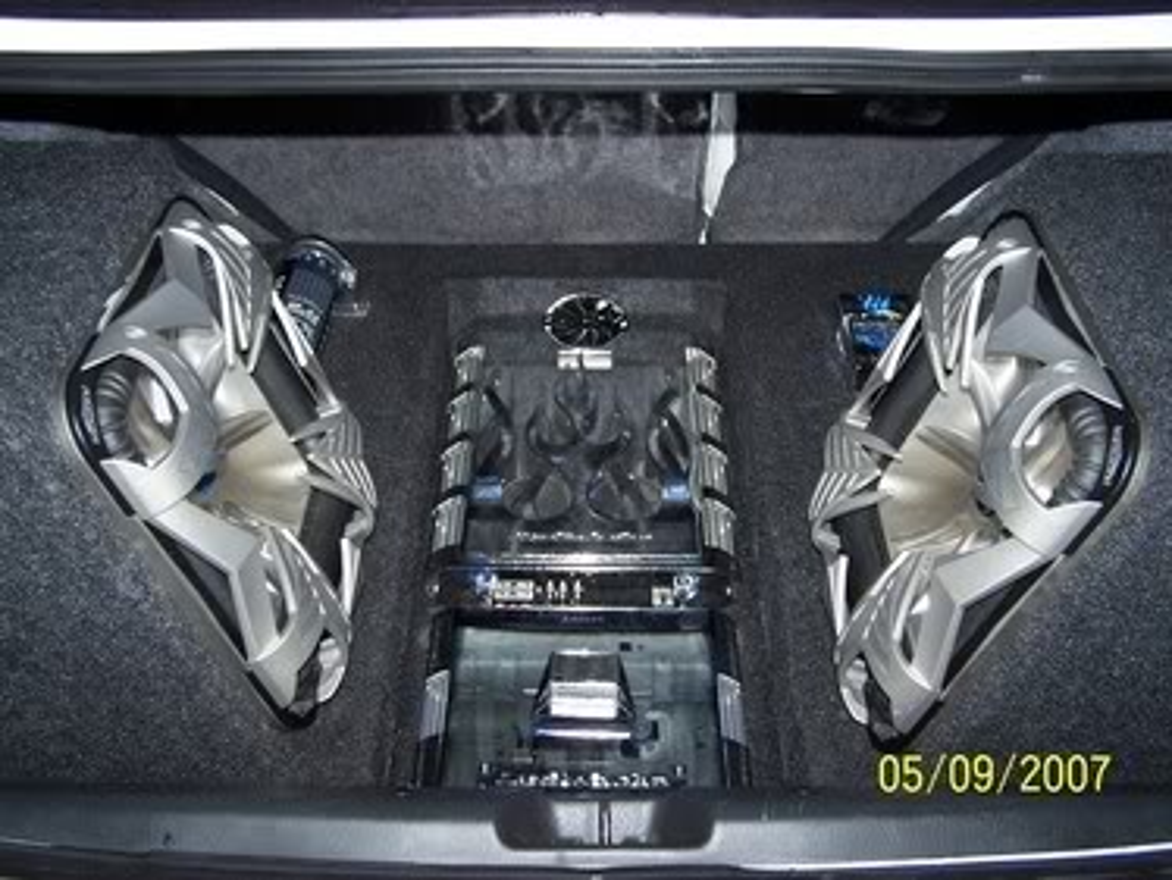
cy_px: 440
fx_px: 1287
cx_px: 586
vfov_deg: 37.8
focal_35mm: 38
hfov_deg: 48.9
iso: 160
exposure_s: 1/60
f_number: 2.8
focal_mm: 6.3
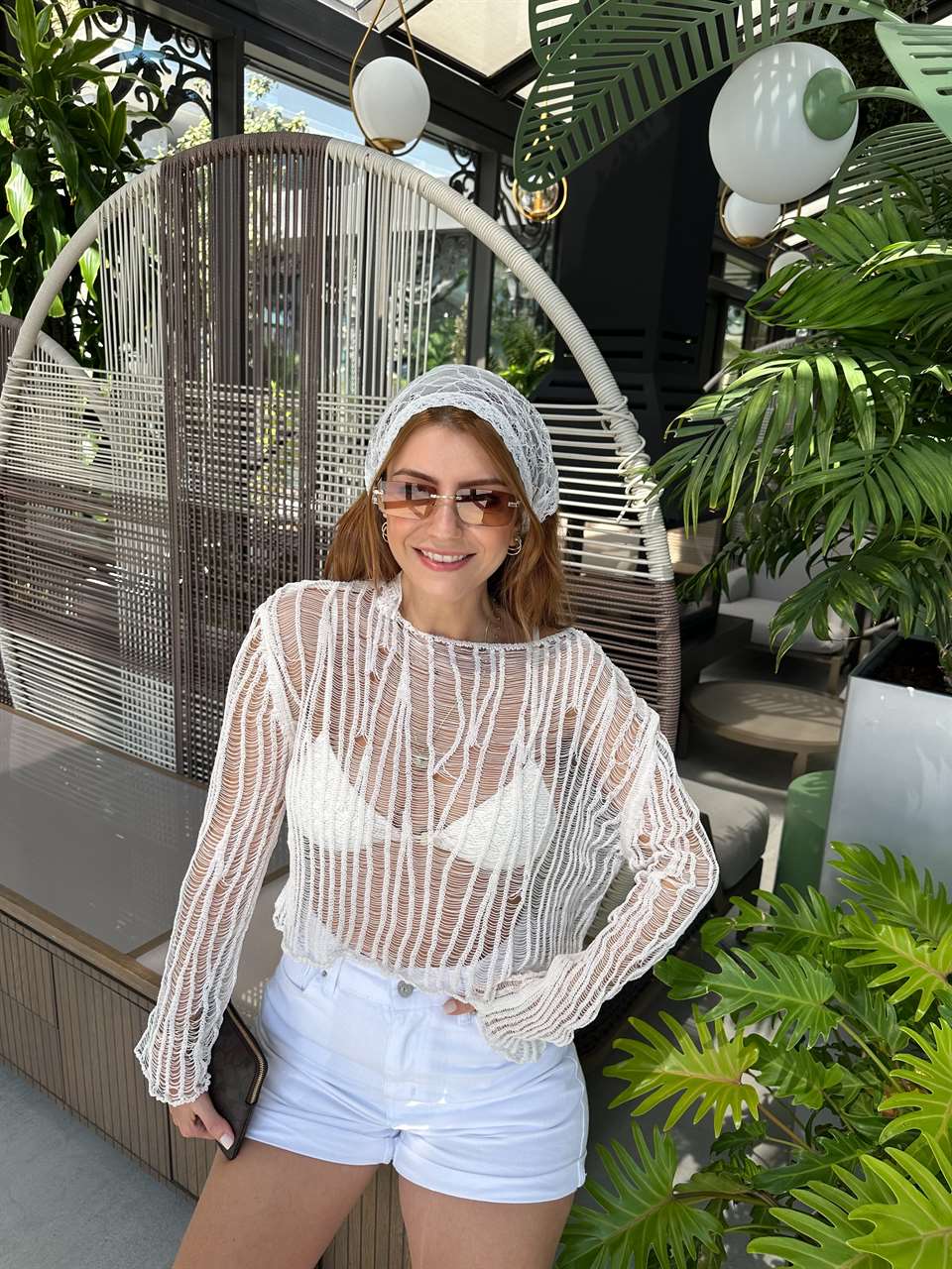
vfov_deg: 71.6
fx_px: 880
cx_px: 476
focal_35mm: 24
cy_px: 634
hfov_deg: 56.8
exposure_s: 1/433
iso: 80
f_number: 1.78
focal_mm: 6.86
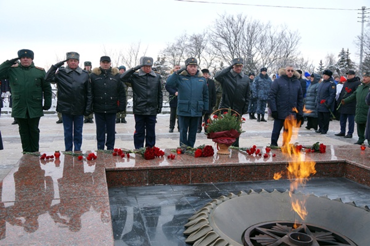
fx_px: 370
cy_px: 123
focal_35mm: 36
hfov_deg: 53.1
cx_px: 185
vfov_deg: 36.9
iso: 100
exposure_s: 1/60
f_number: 4.5
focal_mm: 24
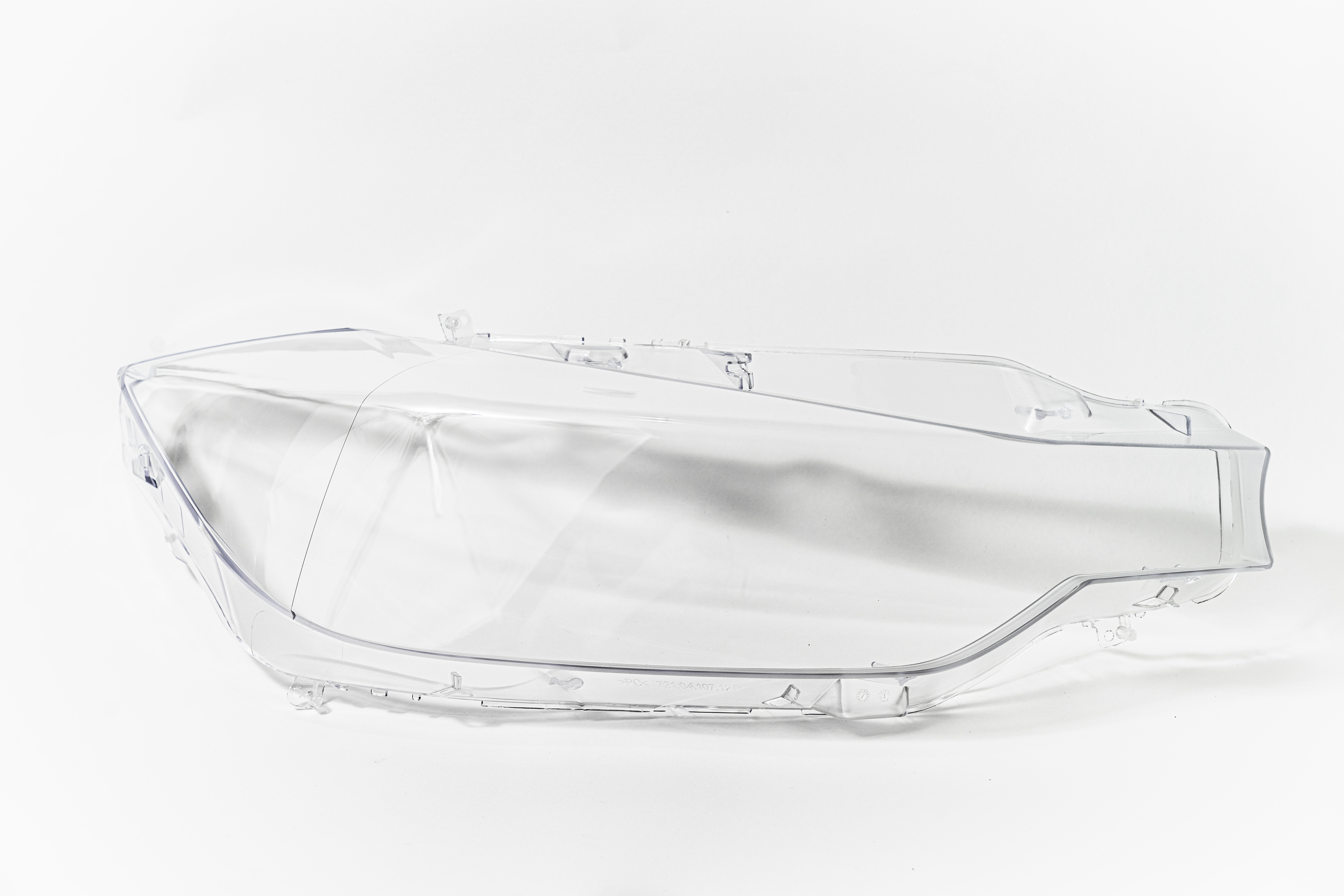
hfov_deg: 24.8
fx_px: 3061
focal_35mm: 82
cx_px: 672
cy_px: 448
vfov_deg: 16.7
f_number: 7.1
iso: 100
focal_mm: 82
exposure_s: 1/100
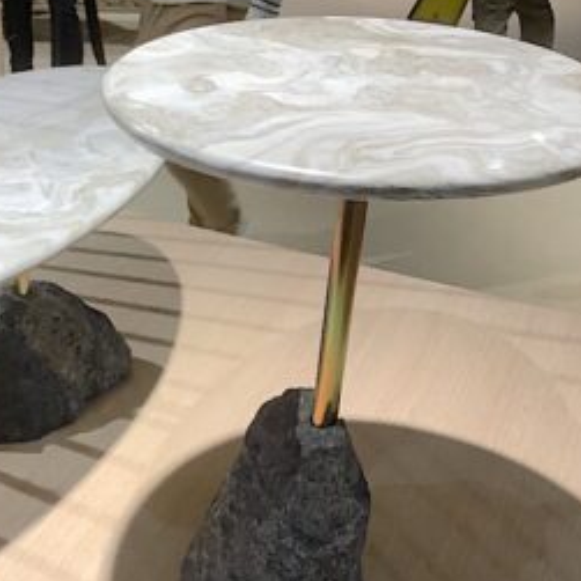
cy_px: 308
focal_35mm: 48
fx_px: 911
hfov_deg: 34.6
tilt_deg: -32.5
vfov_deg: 35.3
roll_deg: -0.7
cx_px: 144
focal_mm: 3.3
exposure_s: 1/100
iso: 80
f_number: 2.4
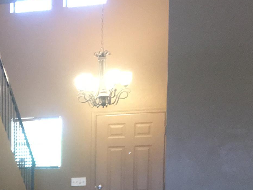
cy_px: 269
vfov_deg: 14.8
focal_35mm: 94
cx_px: -28
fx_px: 687
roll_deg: +0.8
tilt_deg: -8.2
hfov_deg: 19.9
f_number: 2.2
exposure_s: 1/30
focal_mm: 4.15
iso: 200
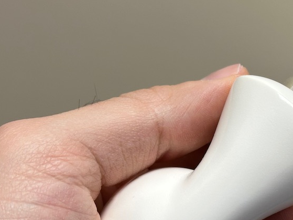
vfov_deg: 13.4
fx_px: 931
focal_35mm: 110
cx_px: 286
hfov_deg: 17.5
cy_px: 133
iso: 80
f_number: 1.78
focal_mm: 6.86
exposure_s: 1/121
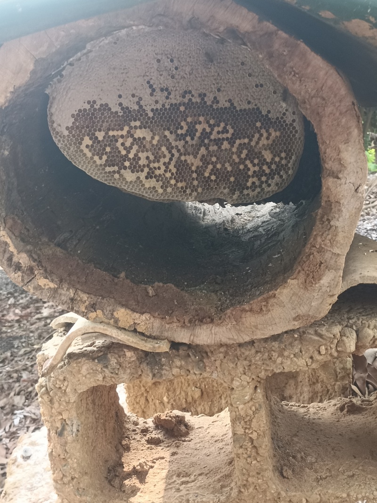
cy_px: 252
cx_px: 188
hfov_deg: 29.7
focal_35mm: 49
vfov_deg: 38.9
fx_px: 712
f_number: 1.79
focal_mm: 4.71
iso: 473
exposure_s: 1/100
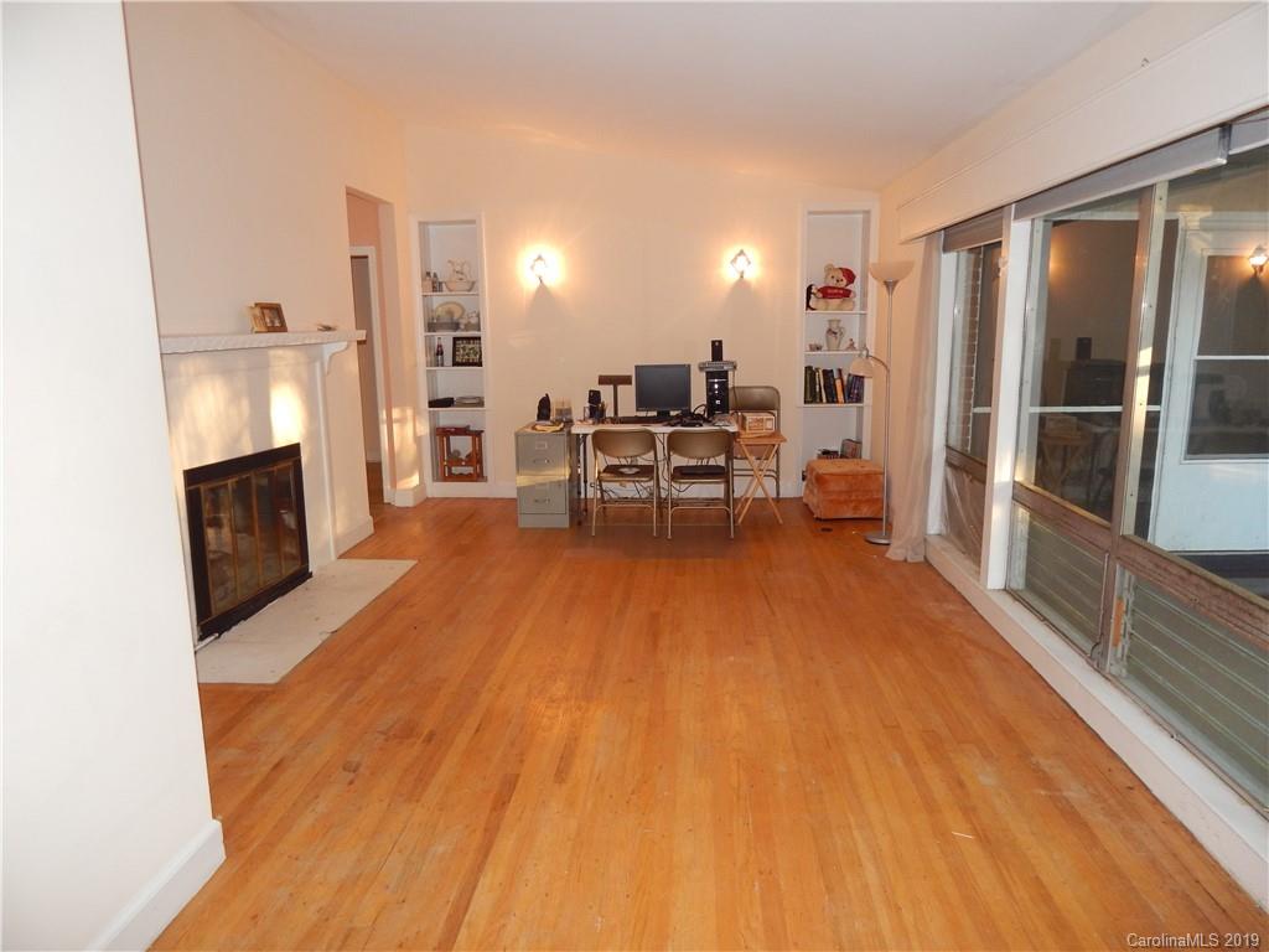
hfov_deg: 73.9
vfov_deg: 58.9
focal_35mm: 23
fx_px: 843
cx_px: 634
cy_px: 476
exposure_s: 1/30
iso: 200
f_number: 3
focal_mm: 4
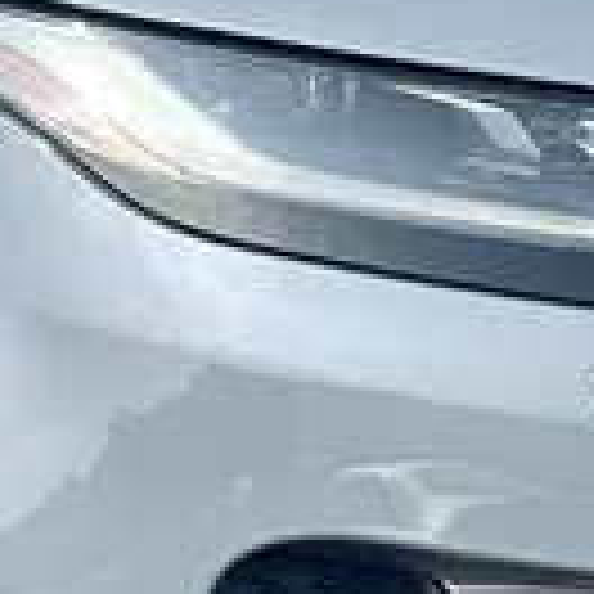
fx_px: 2000
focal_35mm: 103
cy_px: 220
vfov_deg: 16.9
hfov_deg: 13.7
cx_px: -684
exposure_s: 1/3247
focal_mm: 6.86
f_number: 1.78
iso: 80
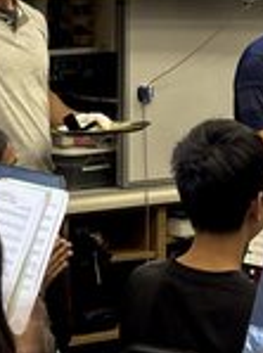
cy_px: -107
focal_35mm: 161
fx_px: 1638
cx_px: 75
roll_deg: -1.8
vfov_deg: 12.0
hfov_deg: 9.2
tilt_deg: +4.2
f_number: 1.6
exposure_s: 1/60
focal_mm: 5.96
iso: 64
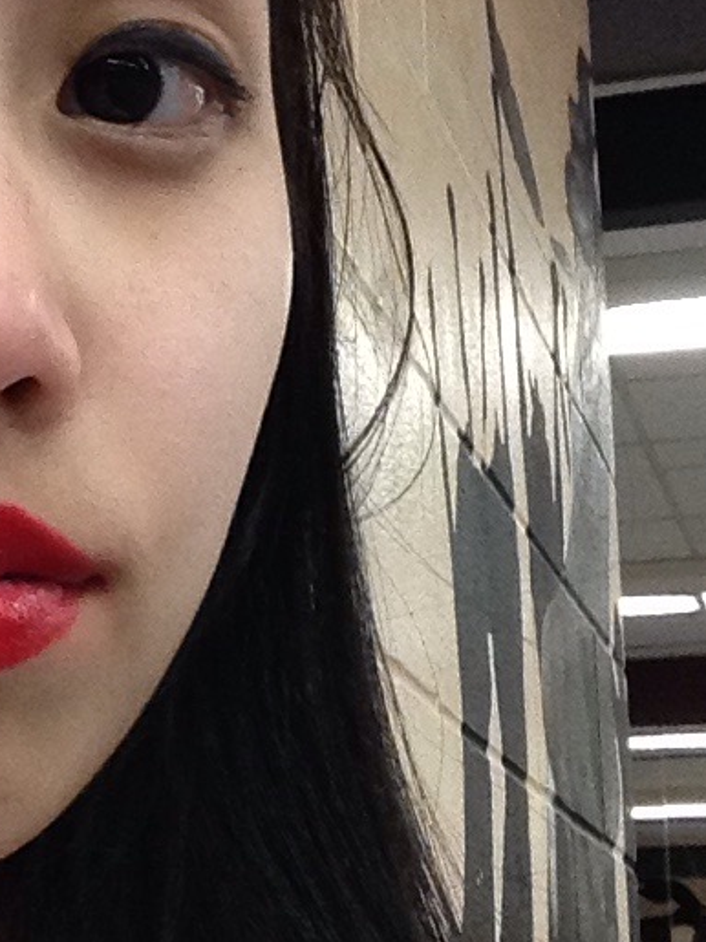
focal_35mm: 87
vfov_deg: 22.5
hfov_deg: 16.6
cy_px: 476
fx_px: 2367
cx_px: 2
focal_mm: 2.18
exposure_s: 1/30
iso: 160
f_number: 2.4
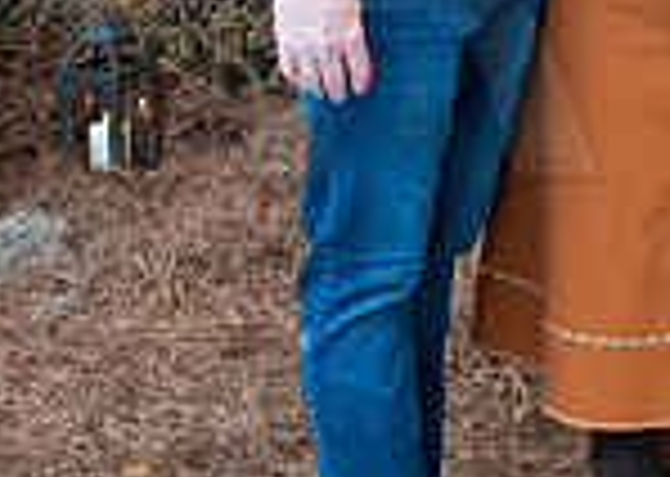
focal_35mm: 127
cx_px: 866
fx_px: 2413
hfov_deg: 15.1
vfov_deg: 11.0
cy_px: -125
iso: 4000
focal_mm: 27
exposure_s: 1/100
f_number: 5.6
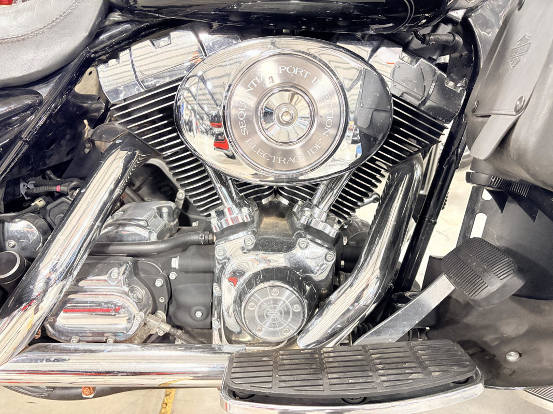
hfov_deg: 67.3
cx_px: 276
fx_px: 415
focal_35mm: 26
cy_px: 207
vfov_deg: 53.1
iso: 500
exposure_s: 1/60
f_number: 1.6
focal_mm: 5.96
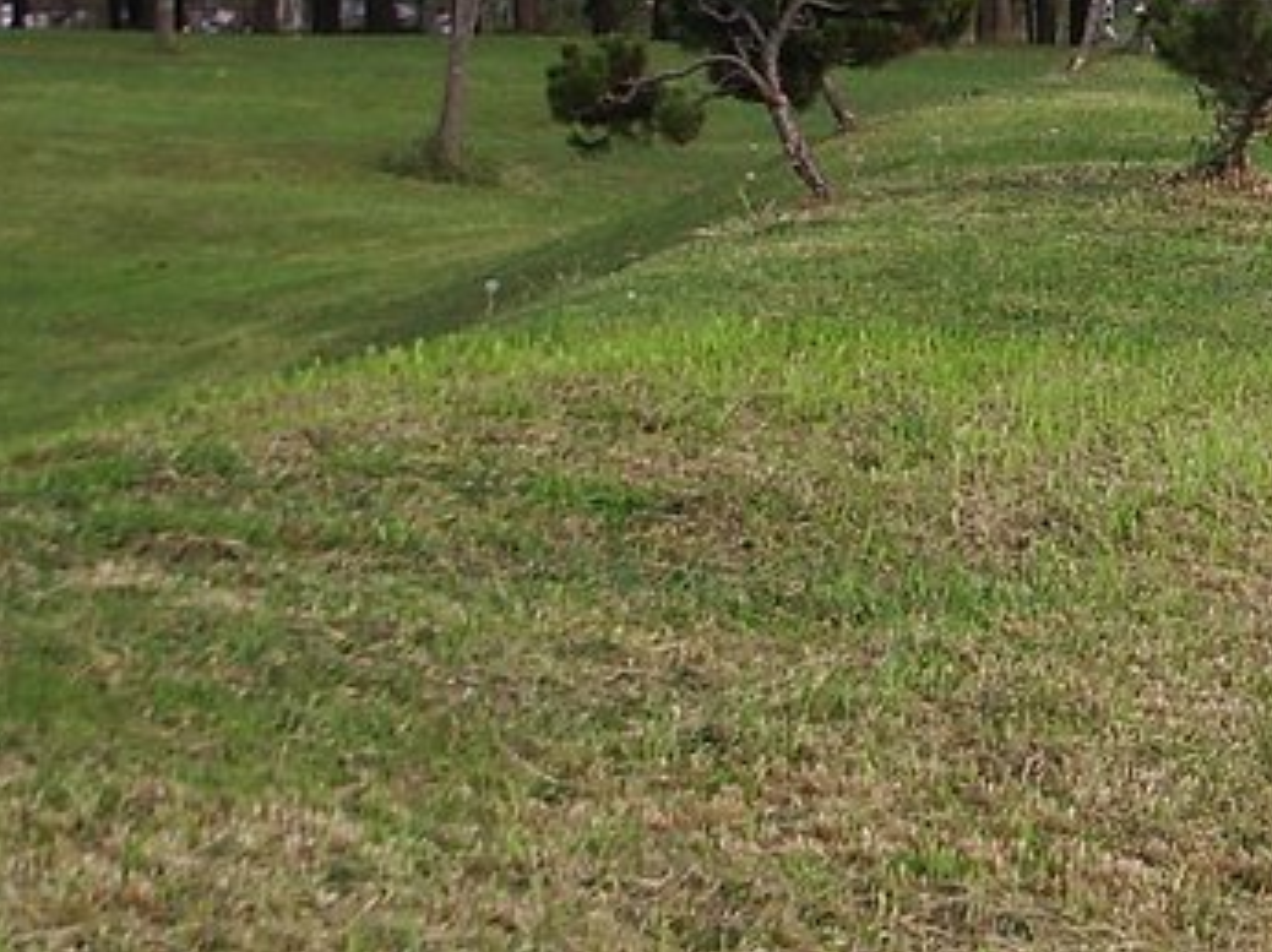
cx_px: 1625
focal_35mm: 148
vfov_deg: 9.9
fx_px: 5435
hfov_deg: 12.9
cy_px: -158
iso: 50
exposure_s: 1/200
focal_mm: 8.2
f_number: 5
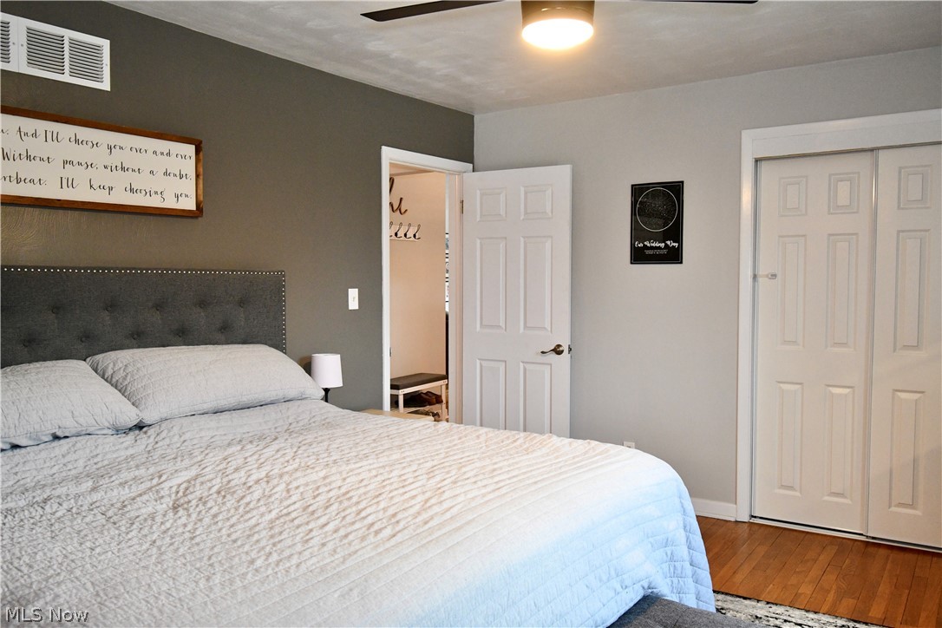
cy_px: 314
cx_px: 471
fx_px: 785
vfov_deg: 43.6
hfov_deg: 61.9
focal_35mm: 30
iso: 2200
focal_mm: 20
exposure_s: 1/30
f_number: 5.6
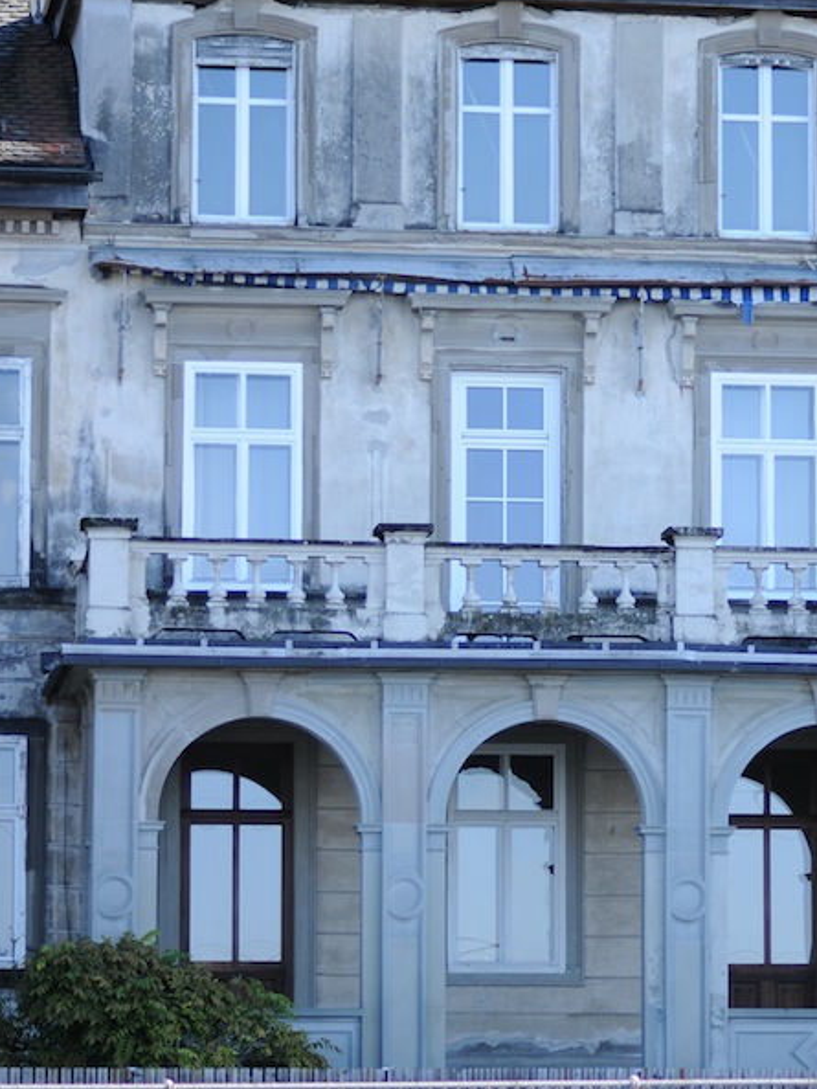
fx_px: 5843
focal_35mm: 186
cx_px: 738
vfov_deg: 10.6
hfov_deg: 8.0
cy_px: 544
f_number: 1.8
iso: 200
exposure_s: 1/2000
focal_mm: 85
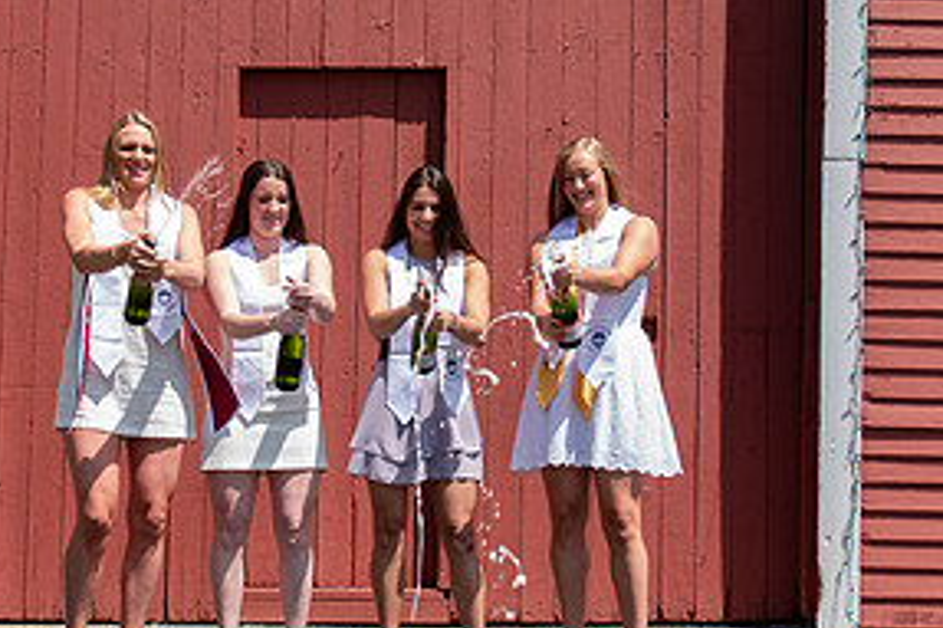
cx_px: 427
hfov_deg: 26.7
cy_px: 258
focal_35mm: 76
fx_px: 1990
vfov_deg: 17.9
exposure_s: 1/250
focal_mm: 25
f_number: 5.6
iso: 100
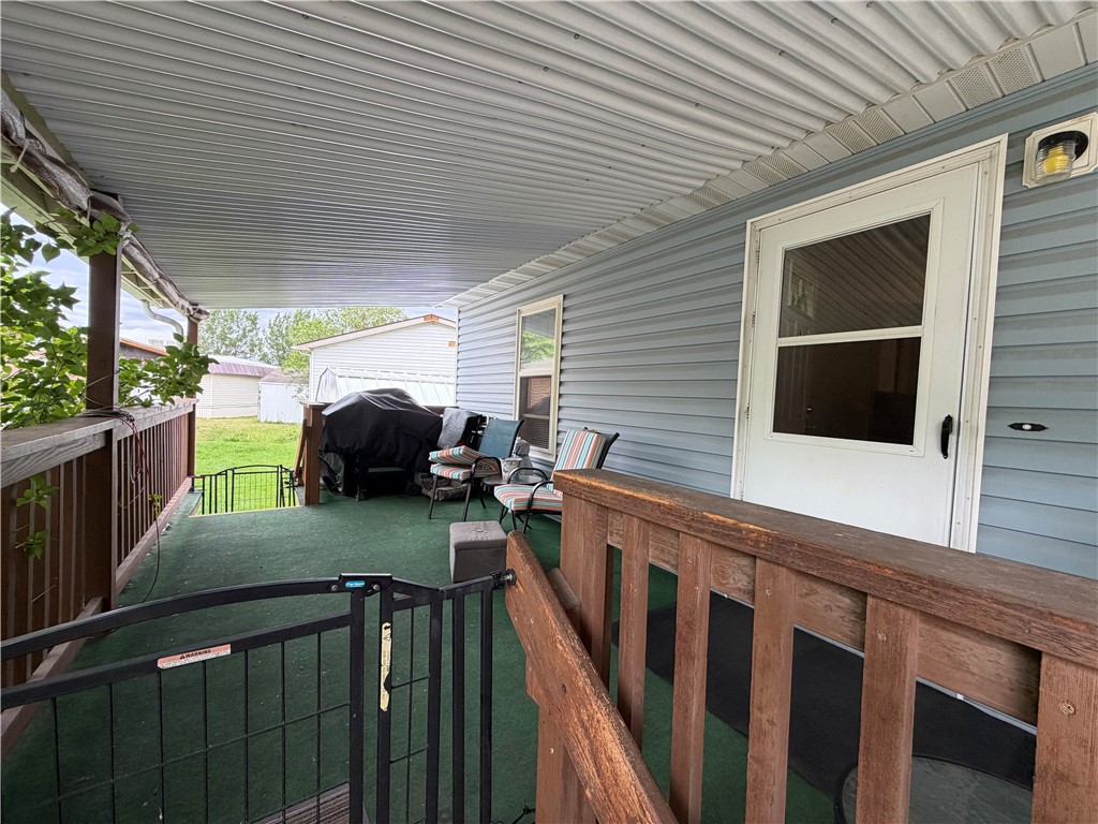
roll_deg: -3.0
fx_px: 444
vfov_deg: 85.7
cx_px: 549
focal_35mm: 14
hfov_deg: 102.1
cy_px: 412
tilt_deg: -2.4
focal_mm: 2.22
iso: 125
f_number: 2.2
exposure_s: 1/121
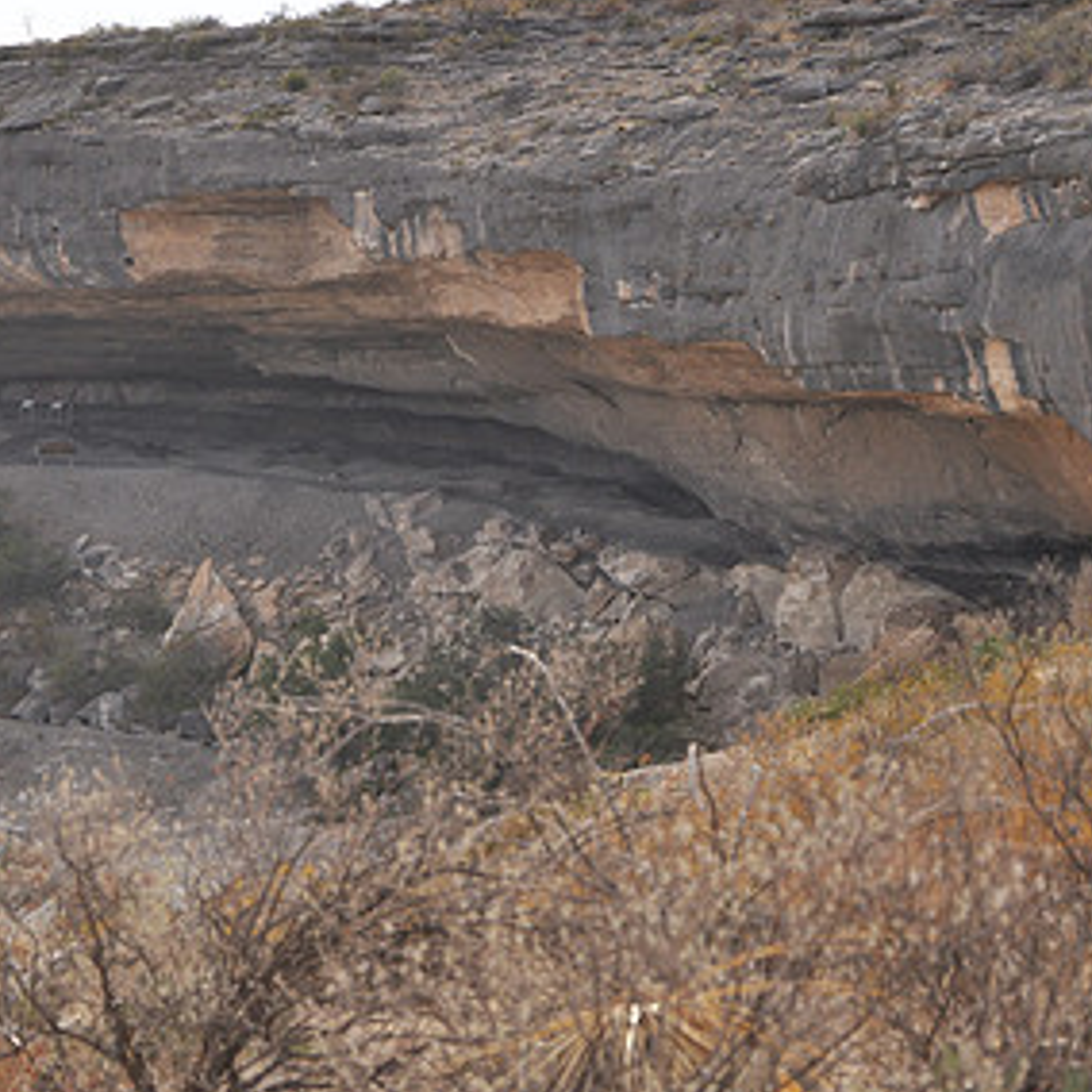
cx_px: 296
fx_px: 5746
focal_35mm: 161
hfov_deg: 10.8
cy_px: 536
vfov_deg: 10.9
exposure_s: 1/200
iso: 200
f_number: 7.1
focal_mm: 62
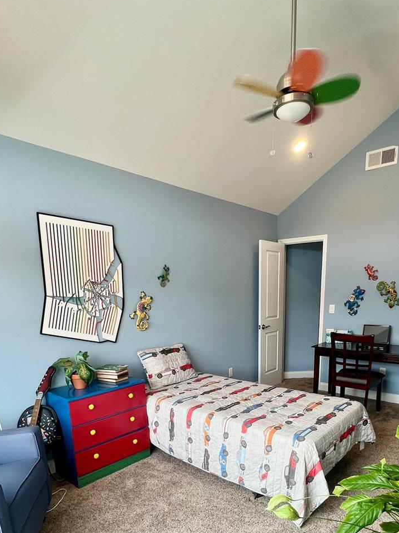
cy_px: 369
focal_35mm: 21
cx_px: 227
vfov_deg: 75.7
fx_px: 323
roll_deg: -0.1
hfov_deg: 63.2
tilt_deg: -13.2
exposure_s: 1/120
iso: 64
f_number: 1.8
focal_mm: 1.57
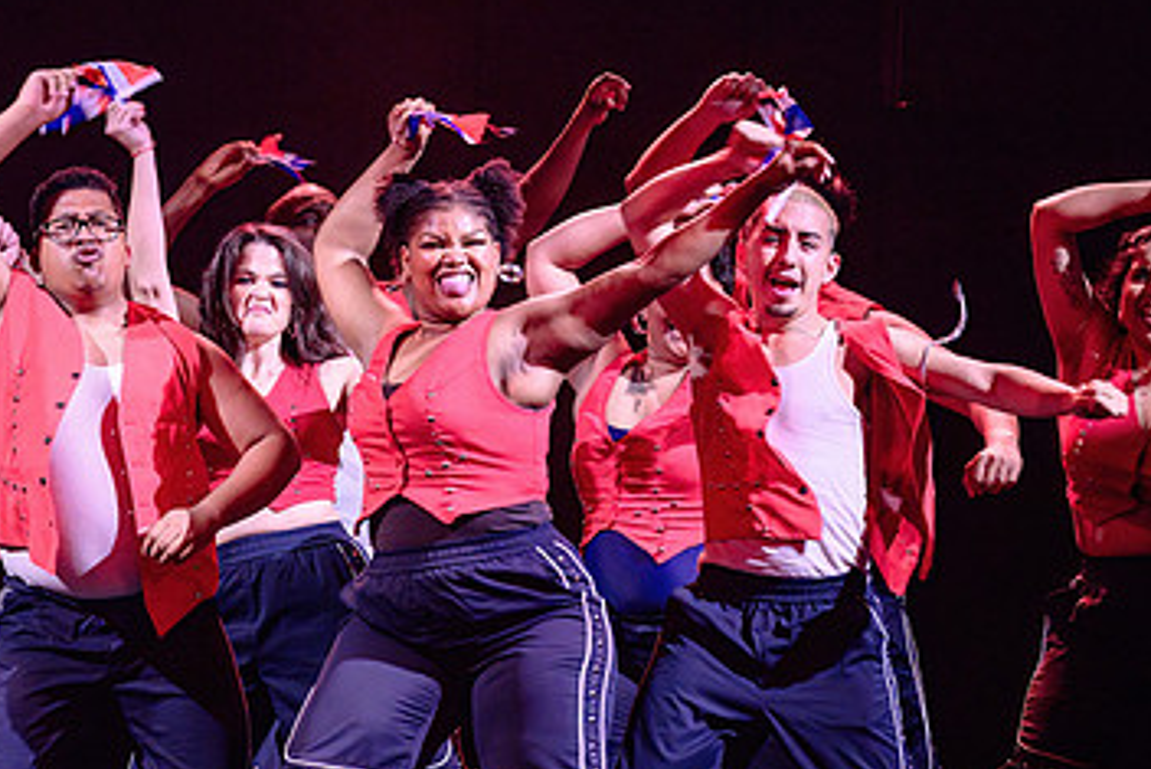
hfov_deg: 8.4
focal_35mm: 246
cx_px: 275
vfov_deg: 5.6
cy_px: 468
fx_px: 7868
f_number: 2.8
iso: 1600
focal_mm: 135
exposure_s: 1/200
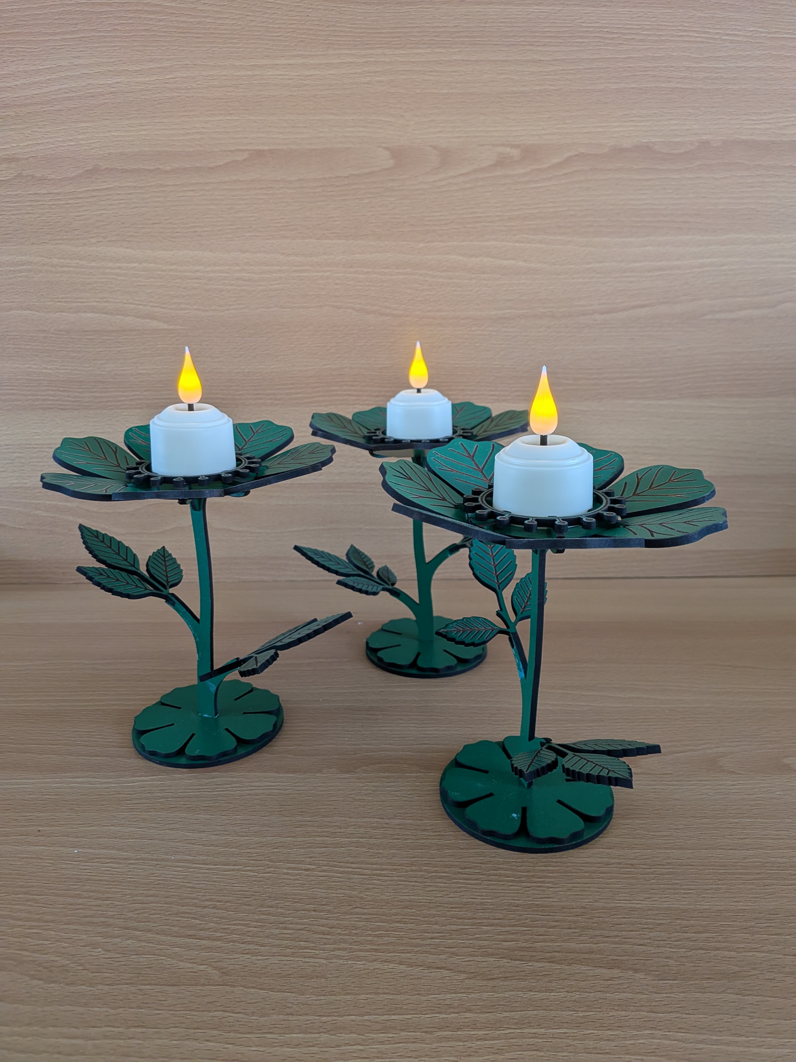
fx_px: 736
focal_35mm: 24
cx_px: 398
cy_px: 531
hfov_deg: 56.8
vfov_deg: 71.6
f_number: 1.7
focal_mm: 4.53
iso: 52
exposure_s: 1/100
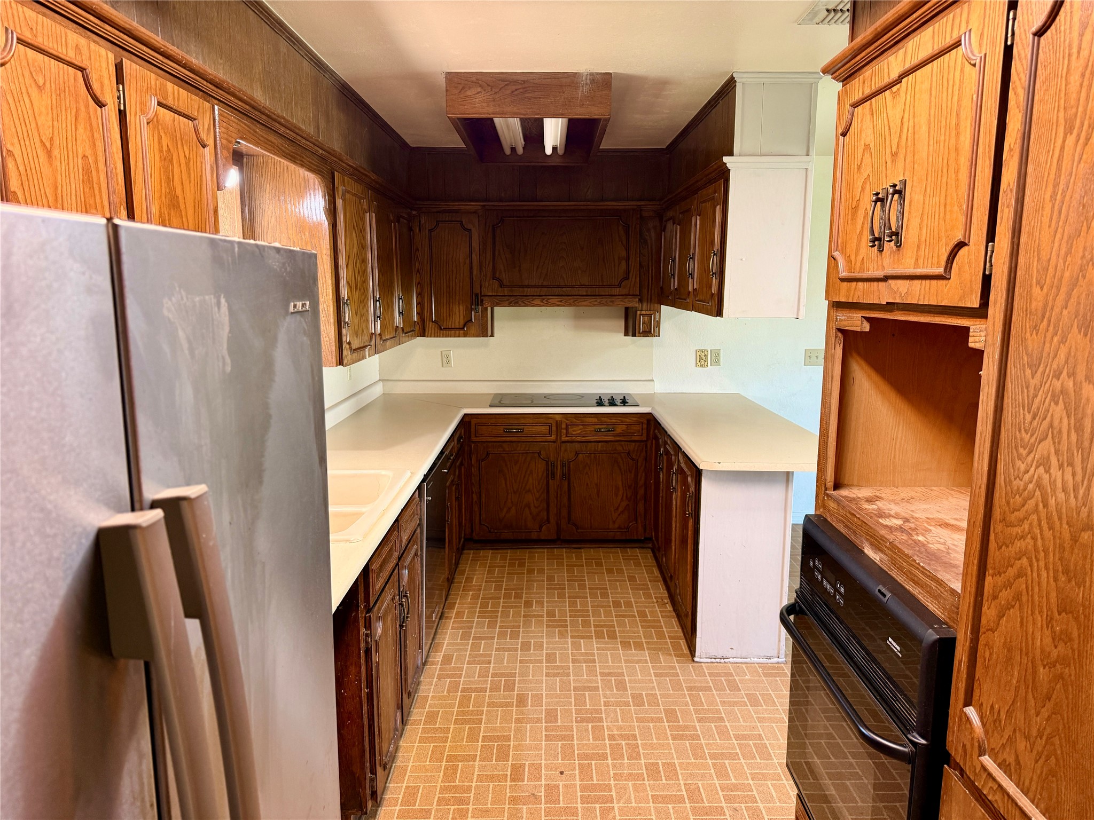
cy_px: 410
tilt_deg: -9.8
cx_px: 547
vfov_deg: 56.8
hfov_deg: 71.6
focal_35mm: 24
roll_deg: +0.1
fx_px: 758
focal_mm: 6.76
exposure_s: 1/60
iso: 160
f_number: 1.78
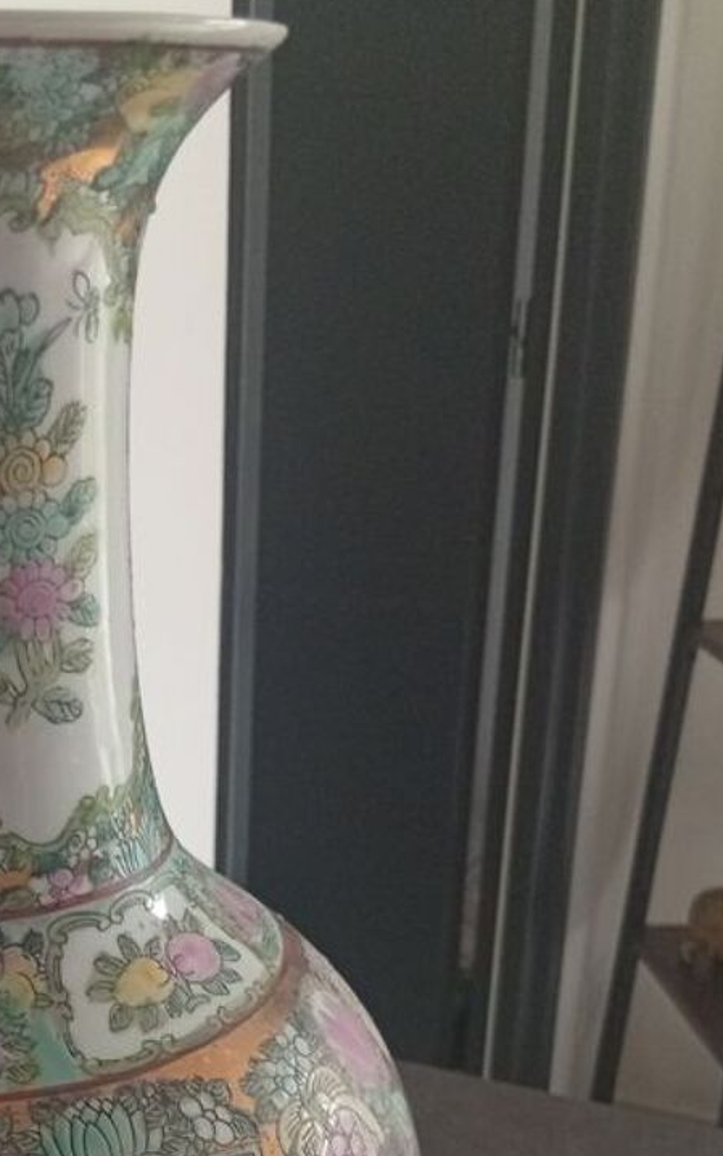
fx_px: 1670
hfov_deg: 23.9
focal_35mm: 53
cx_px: 114
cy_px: 968
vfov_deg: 36.5
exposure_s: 1/20
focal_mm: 3.84
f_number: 1.8
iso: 779
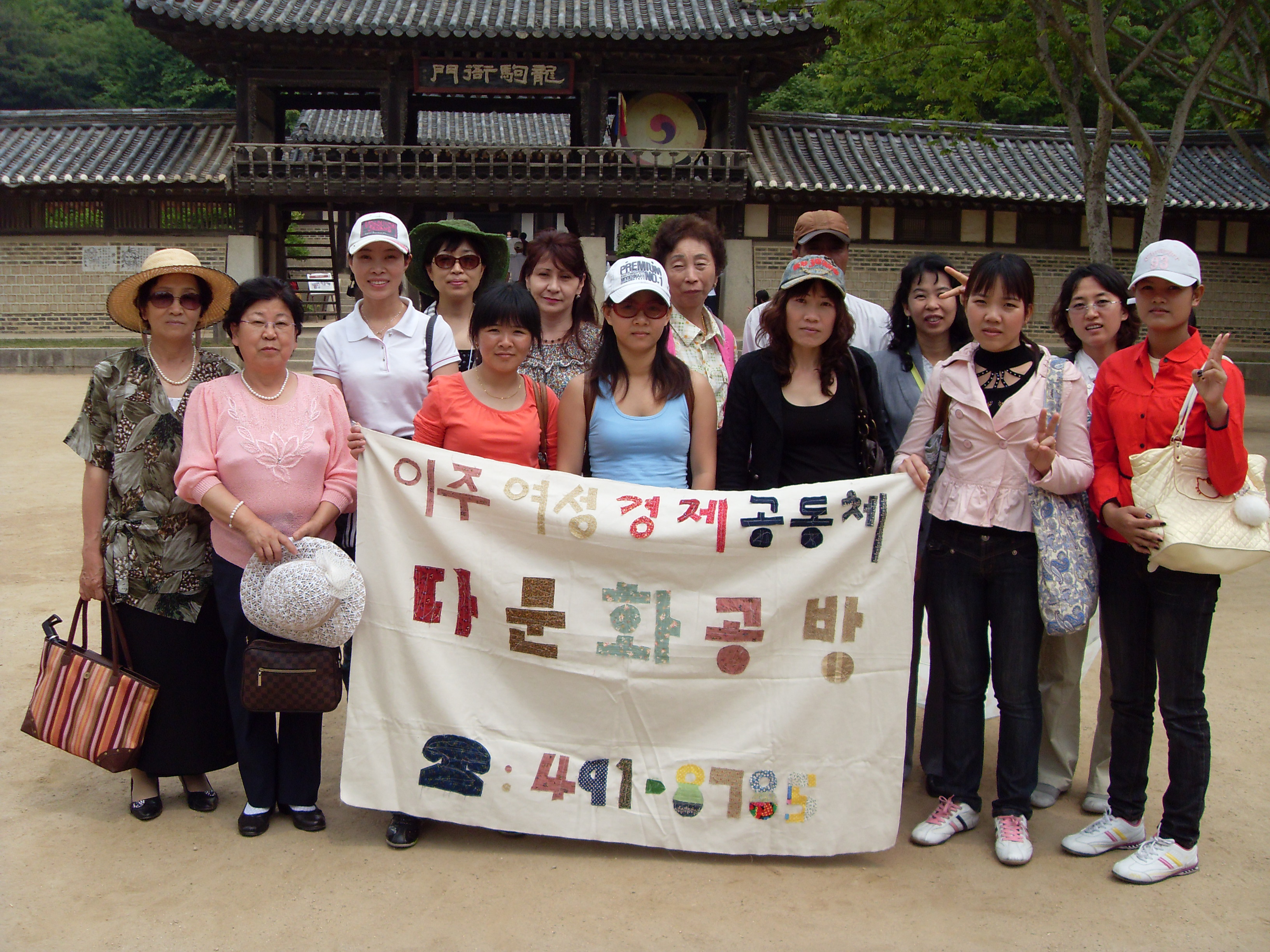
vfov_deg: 38.7
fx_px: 1357
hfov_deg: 50.1
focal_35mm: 37
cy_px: 476
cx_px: 635
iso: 80
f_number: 7
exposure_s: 1/180
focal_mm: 6.3
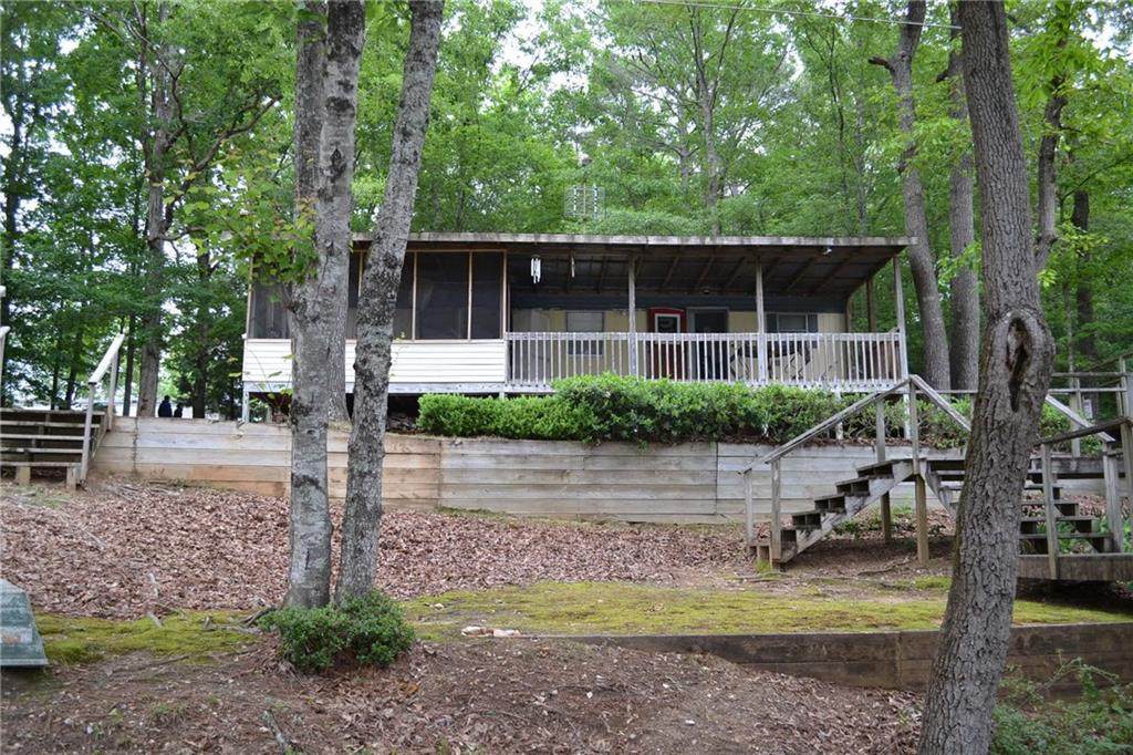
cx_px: 566
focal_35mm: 30
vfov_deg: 43.6
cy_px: 378
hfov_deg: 61.9
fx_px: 944
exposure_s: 1/80
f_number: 4.5
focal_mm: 20
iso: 400
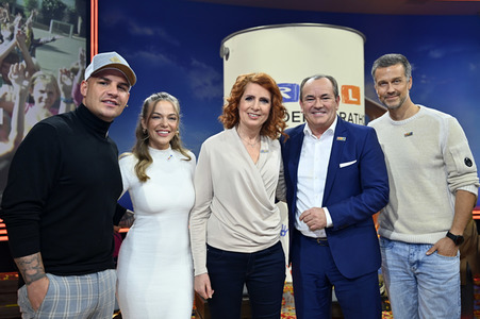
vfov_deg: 36.8
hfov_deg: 53.2
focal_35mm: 36
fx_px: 480
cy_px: 160
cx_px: 240
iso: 1000
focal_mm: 36
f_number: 4
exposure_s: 1/200
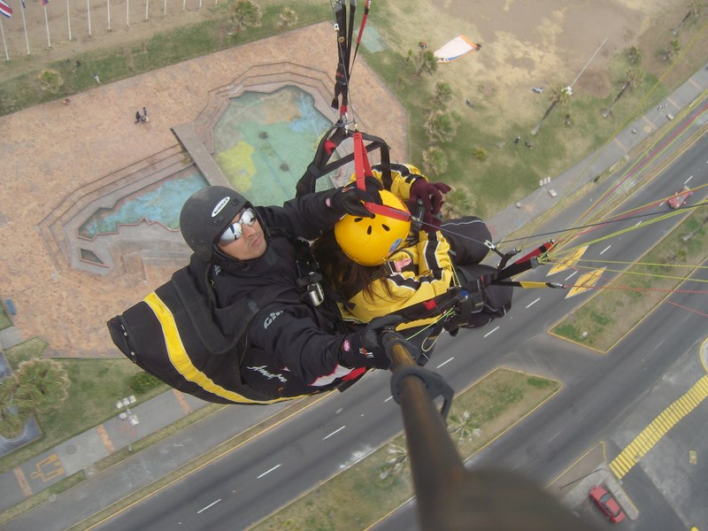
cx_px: 354
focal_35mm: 34
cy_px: 266
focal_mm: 7.3
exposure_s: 1/125
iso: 100
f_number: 7
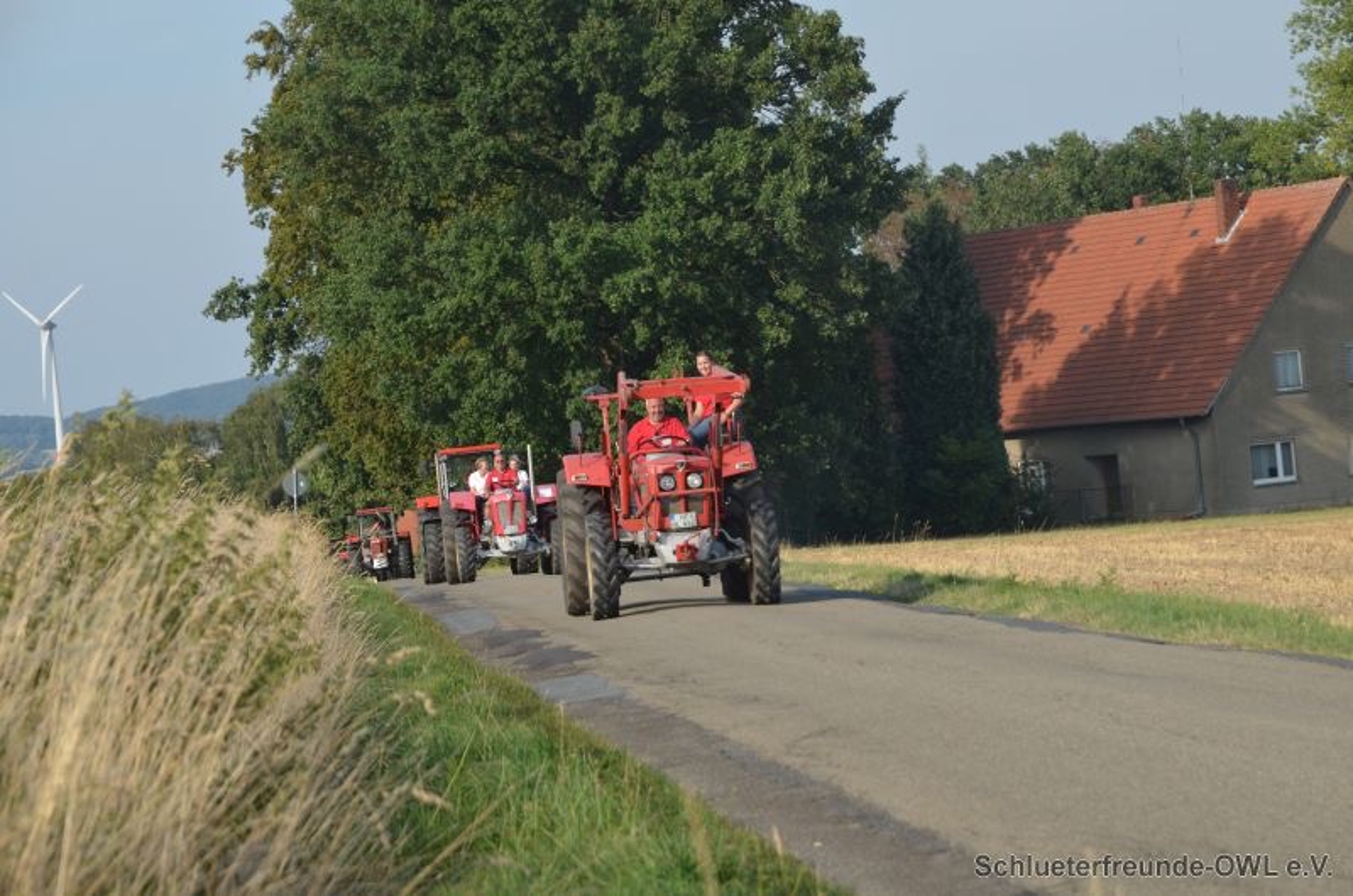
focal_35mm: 128
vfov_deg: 10.7
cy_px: 448
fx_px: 4782
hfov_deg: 16.1
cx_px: 676
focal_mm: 85
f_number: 8
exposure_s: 1/250
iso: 140
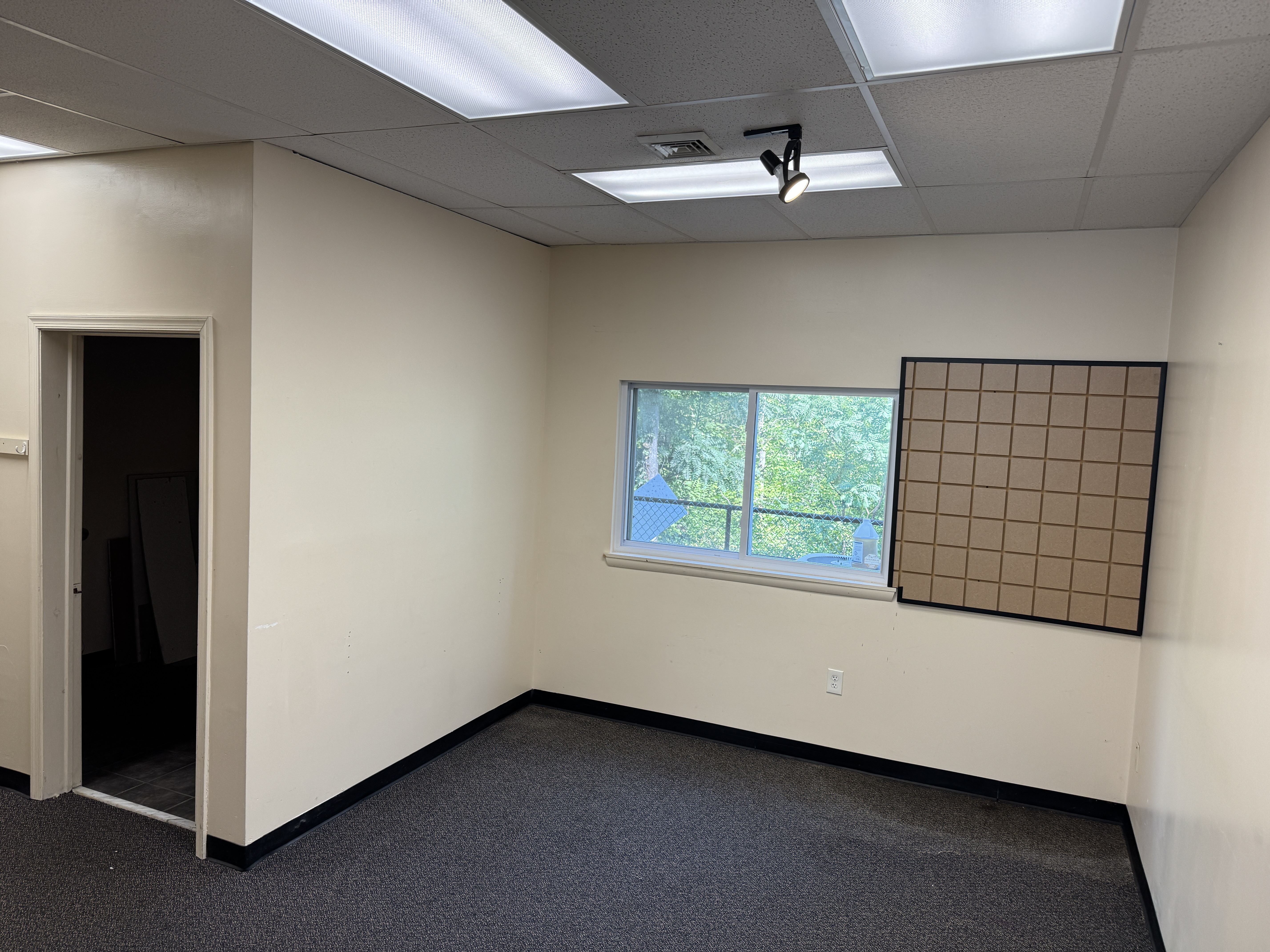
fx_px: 881
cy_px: 476
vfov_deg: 56.8
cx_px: 635
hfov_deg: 71.6
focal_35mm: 24
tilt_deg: -4.5
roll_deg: -3.4
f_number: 1.78
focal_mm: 6.76
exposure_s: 1/120
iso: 80
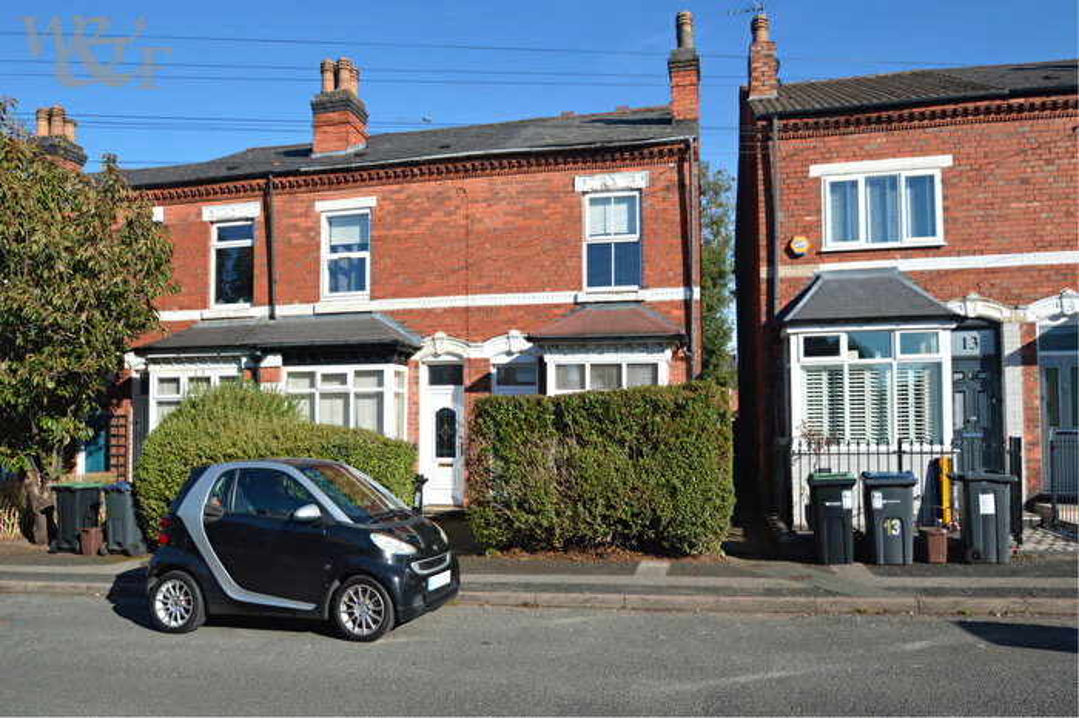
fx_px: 719
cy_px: 359
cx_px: 540
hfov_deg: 73.8
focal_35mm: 24
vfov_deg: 53.1
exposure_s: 1/250
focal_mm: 16
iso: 100
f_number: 7.1
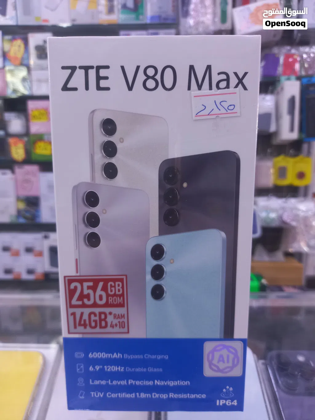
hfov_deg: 54.9
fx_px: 303
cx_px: 158
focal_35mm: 25
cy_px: 210
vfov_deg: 69.4
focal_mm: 4.6
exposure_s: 1/50
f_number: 2
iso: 160
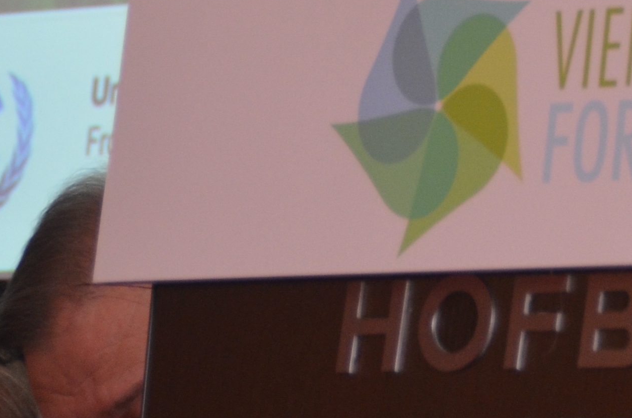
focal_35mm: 383
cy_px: -289
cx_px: 1231
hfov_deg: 5.3
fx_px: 6709
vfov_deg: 3.6
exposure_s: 1/40
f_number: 5
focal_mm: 65
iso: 640
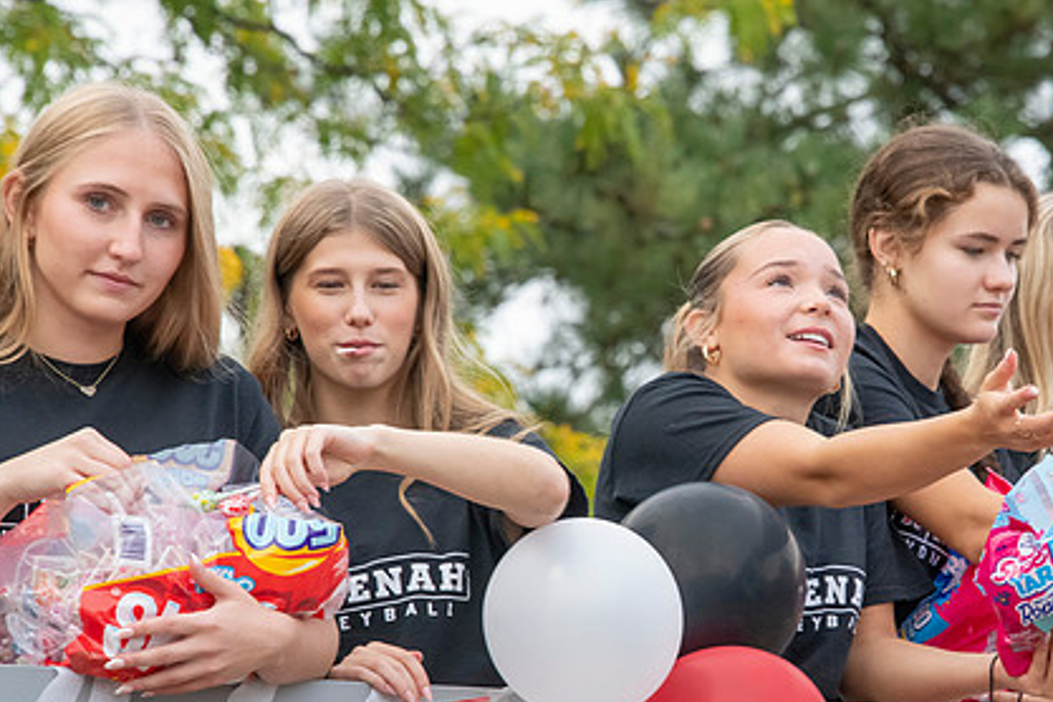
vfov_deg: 3.9
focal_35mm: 348
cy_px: 448
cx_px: 707
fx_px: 10178
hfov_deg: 5.9
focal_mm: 250
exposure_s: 1/320
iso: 3200
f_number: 11
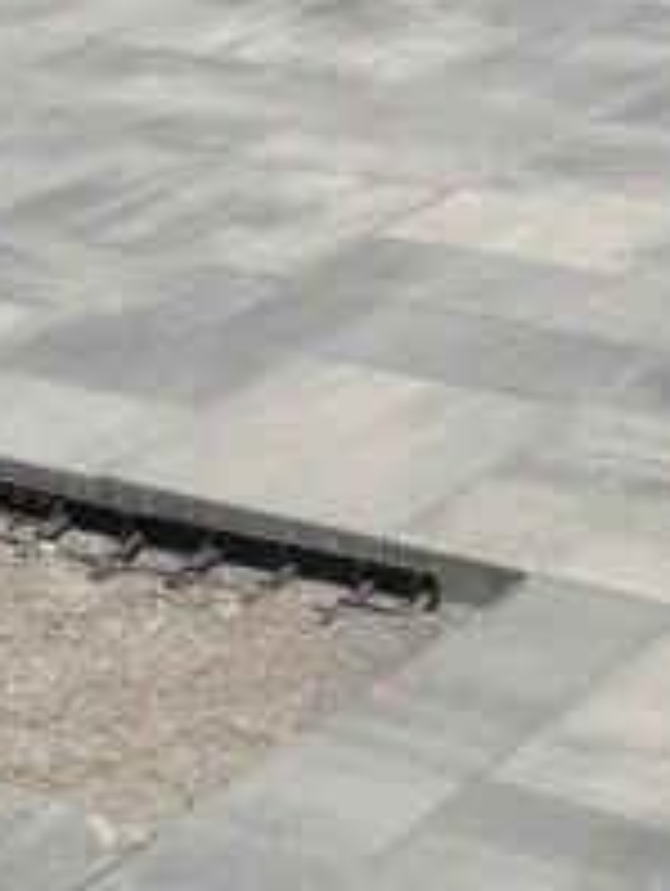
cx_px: 949
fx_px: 3193
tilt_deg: -12.5
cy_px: -189
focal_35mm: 124
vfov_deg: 15.3
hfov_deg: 11.6
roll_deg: -2.5
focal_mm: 6.76
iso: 80
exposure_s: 1/7092
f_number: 1.78
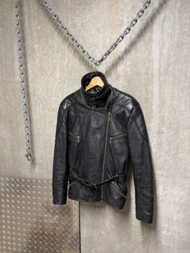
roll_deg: +1.1
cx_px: 95
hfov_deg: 56.8
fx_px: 176
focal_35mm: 24
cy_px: 126
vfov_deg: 71.6
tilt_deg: -8.5
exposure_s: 1/50
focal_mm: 6.76
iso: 320
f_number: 1.78
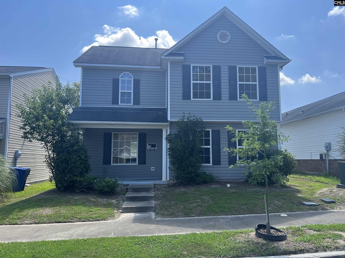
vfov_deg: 53.1
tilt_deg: +6.8
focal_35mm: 26
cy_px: 129
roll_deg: +0.7
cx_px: 172
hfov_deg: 67.3
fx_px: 259
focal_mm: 5.7
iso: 50
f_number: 1.5
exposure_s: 1/1669
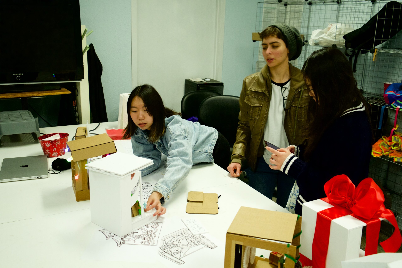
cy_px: 134
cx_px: 201
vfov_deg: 36.9
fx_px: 402
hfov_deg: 53.1
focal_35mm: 36
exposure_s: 1/80
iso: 1600
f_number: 4
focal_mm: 24
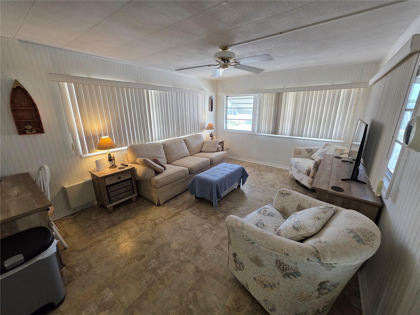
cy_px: 158
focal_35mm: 13
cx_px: 210
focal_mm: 2.2
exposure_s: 1/120
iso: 80
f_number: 1.9
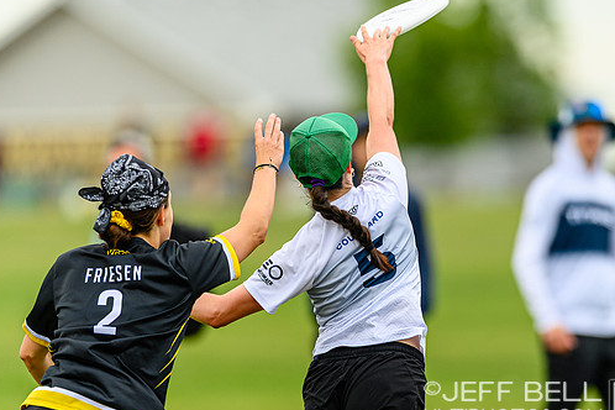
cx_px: 467
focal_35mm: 628
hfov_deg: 3.3
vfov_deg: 2.2
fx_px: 10727
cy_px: 286
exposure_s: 1/1250
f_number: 3.2
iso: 320
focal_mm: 400
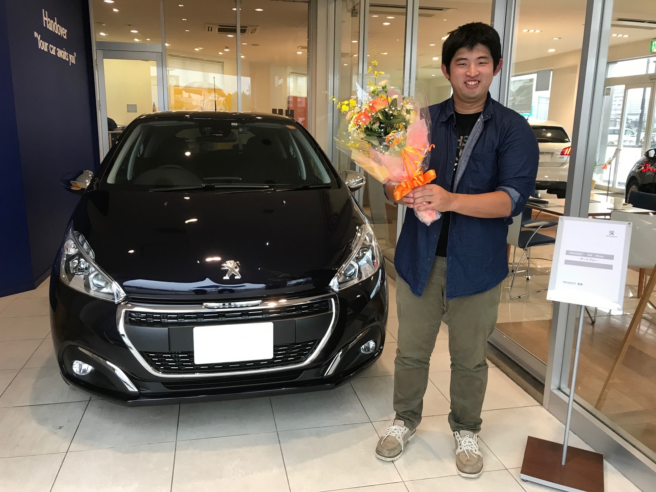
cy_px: 246
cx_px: 328
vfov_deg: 49.7
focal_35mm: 28
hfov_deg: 63.4
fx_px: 531
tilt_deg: -11.1
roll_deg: -1.3
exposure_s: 1/30
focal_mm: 3.99
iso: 25
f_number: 1.8
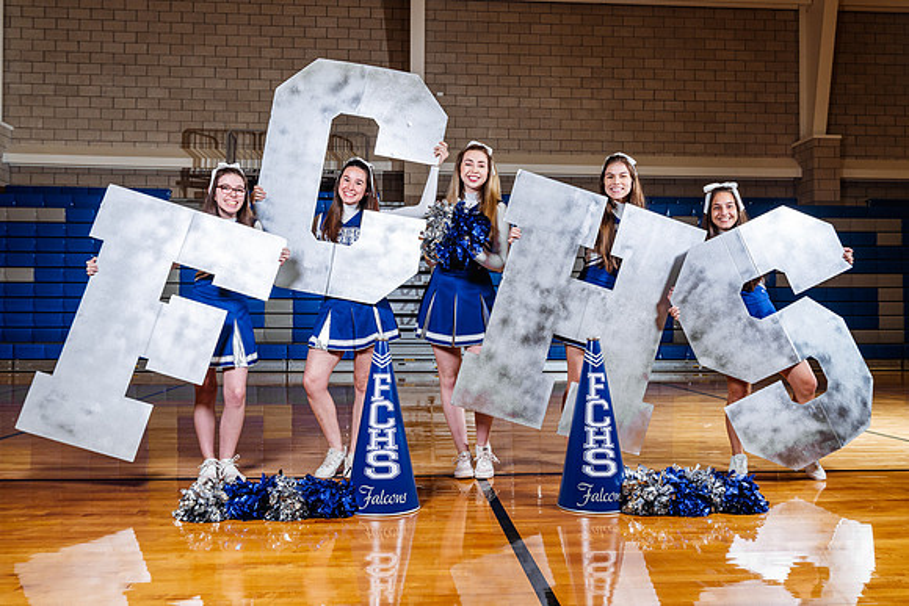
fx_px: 808
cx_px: 454
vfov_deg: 41.1
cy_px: 303
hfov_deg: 58.7
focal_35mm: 32
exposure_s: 1/125
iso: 400
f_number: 8
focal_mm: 32
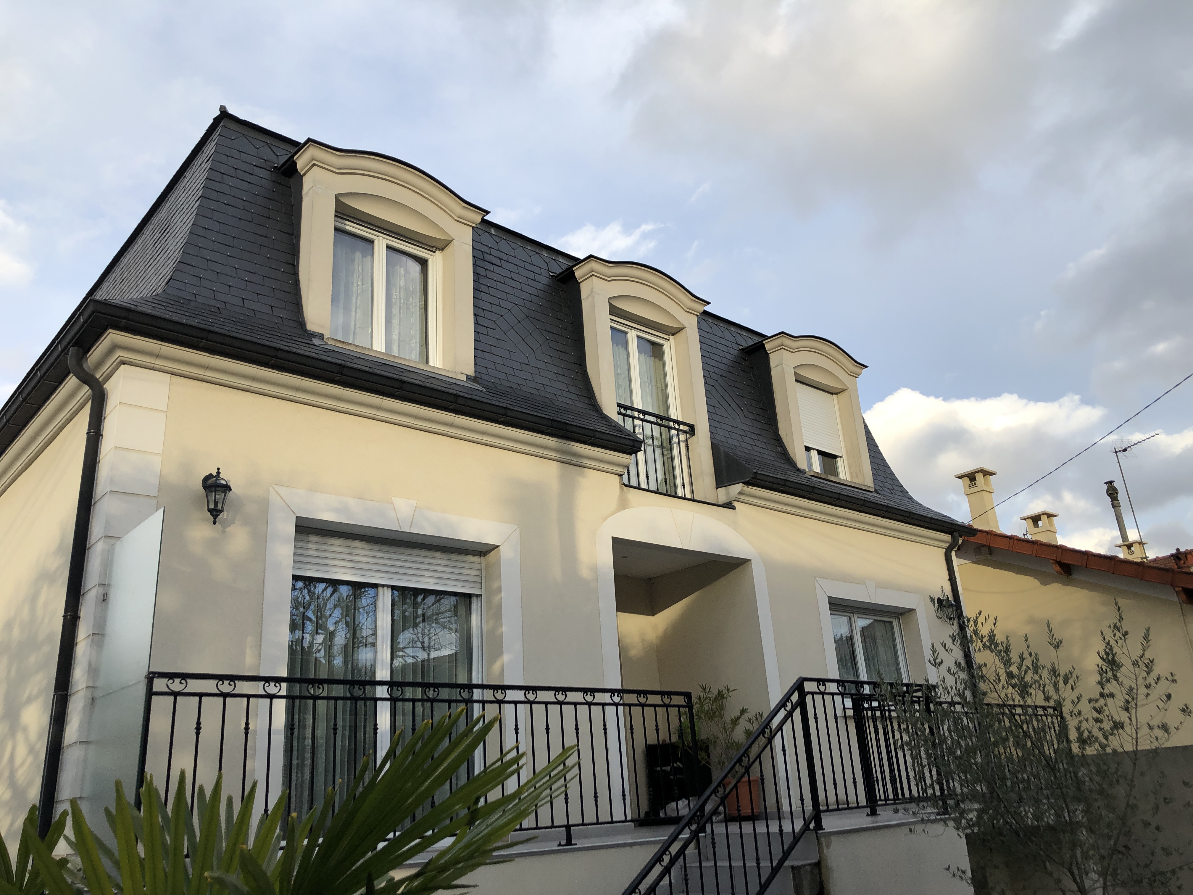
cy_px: 448
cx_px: 596
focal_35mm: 28
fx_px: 965
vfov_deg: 49.7
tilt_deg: +19.3
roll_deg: +3.2
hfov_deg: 63.4
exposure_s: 1/727
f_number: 1.8
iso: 20
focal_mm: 3.99
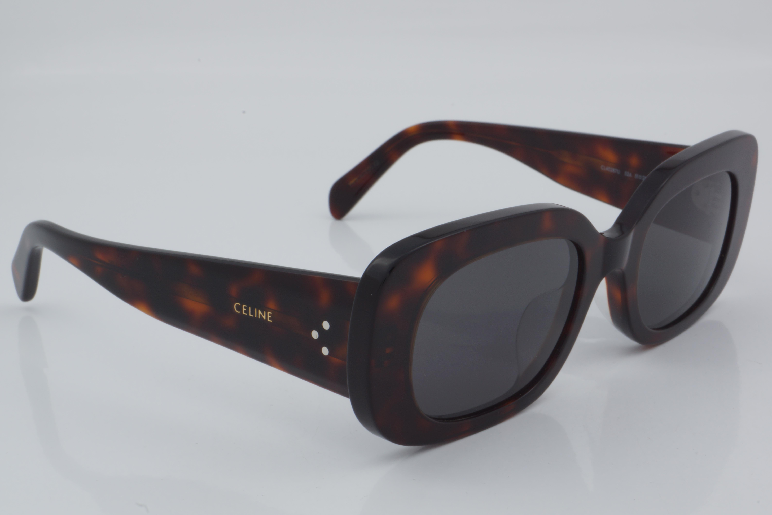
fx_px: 1608
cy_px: 258
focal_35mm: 75
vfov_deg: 18.2
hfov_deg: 27.0
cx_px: 386
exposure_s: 1/4
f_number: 32
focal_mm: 50
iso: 100
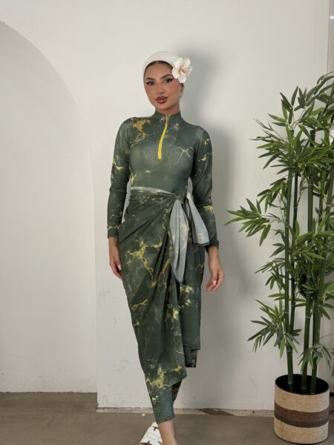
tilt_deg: -6.9
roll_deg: -0.1
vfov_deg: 39.7
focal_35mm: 48
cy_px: 222
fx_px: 618
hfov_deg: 30.3
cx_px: 167
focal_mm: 6.76
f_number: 1.78
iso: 64
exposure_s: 1/810
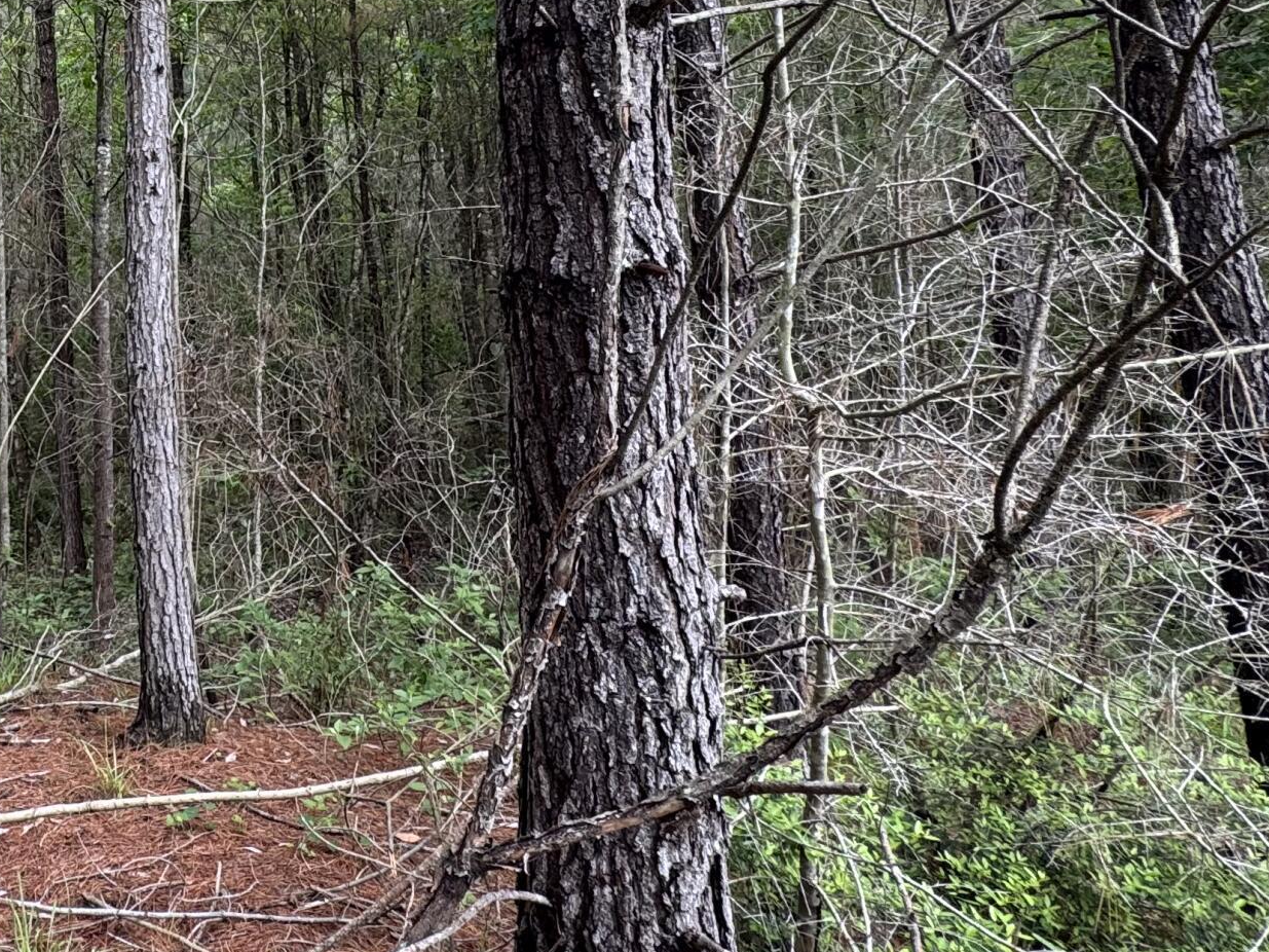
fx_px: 1246
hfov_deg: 44.3
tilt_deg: +9.8
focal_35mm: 34
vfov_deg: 39.1
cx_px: -51
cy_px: 109
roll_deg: -0.1
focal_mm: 2.22
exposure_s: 1/122
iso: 40
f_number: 2.2
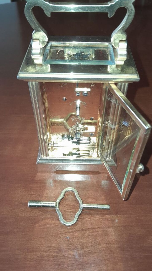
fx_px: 208
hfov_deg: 40.2
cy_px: 136
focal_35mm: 29
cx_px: 78
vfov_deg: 66.1
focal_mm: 3.98
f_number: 1.8
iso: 125
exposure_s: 1/30
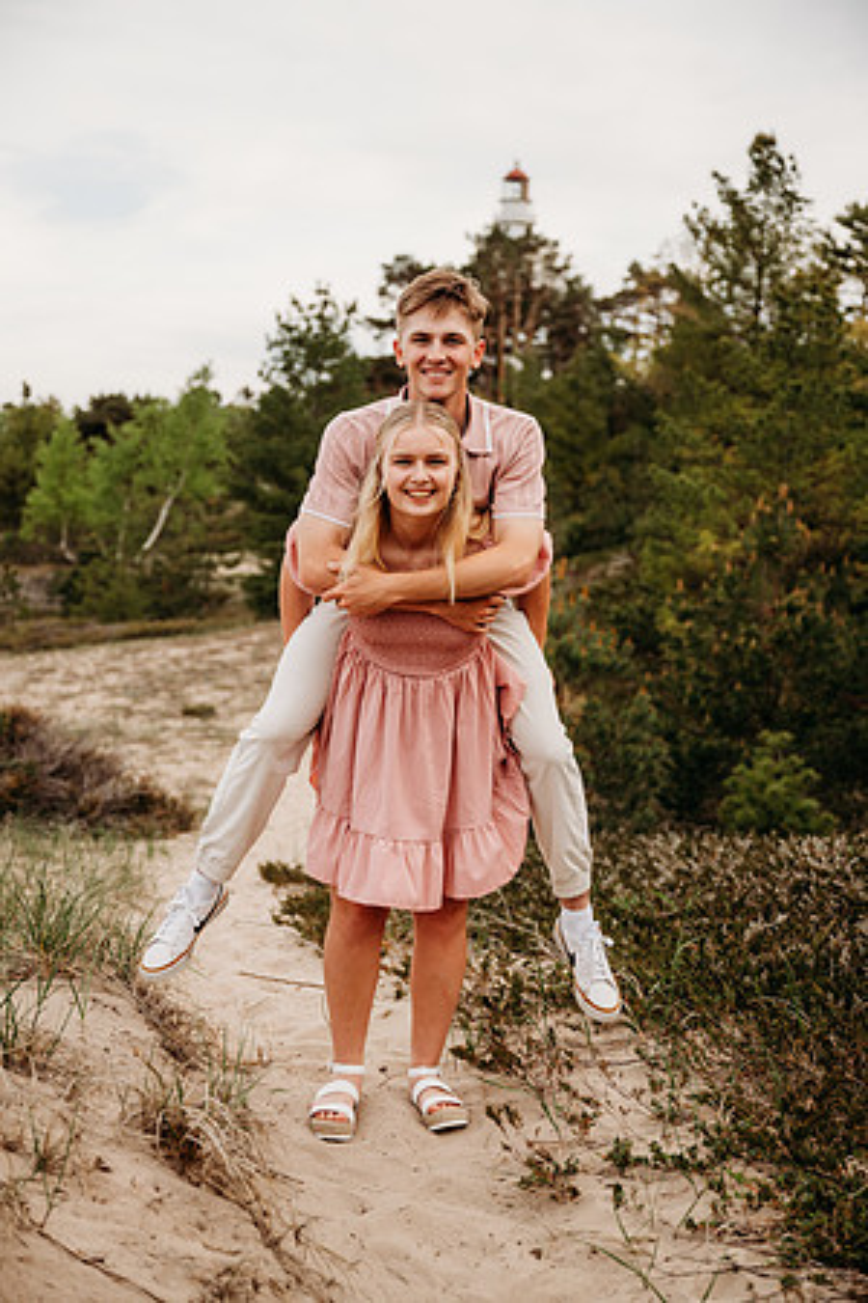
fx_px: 1591
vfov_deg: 44.5
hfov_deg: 30.5
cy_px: 652
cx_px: 434
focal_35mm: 44
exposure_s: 1/1000
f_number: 2.8
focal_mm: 44
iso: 320
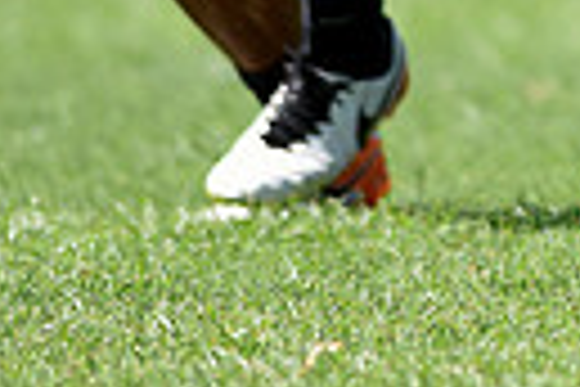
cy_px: -479
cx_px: 1156
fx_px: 21764
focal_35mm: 1351
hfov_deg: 1.5
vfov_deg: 1.0
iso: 200
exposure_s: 1/2000
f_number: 2.8
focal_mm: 300
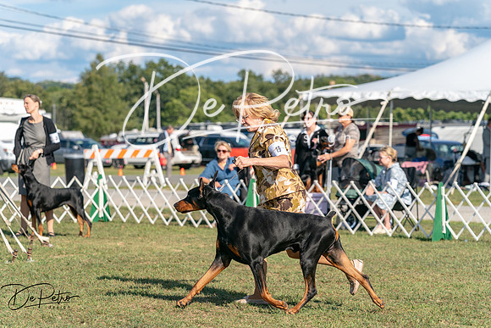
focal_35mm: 105
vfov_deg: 13.0
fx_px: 1432
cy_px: 164
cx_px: 246
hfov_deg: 19.5
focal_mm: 105
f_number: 4.5
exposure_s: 1/1600
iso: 250
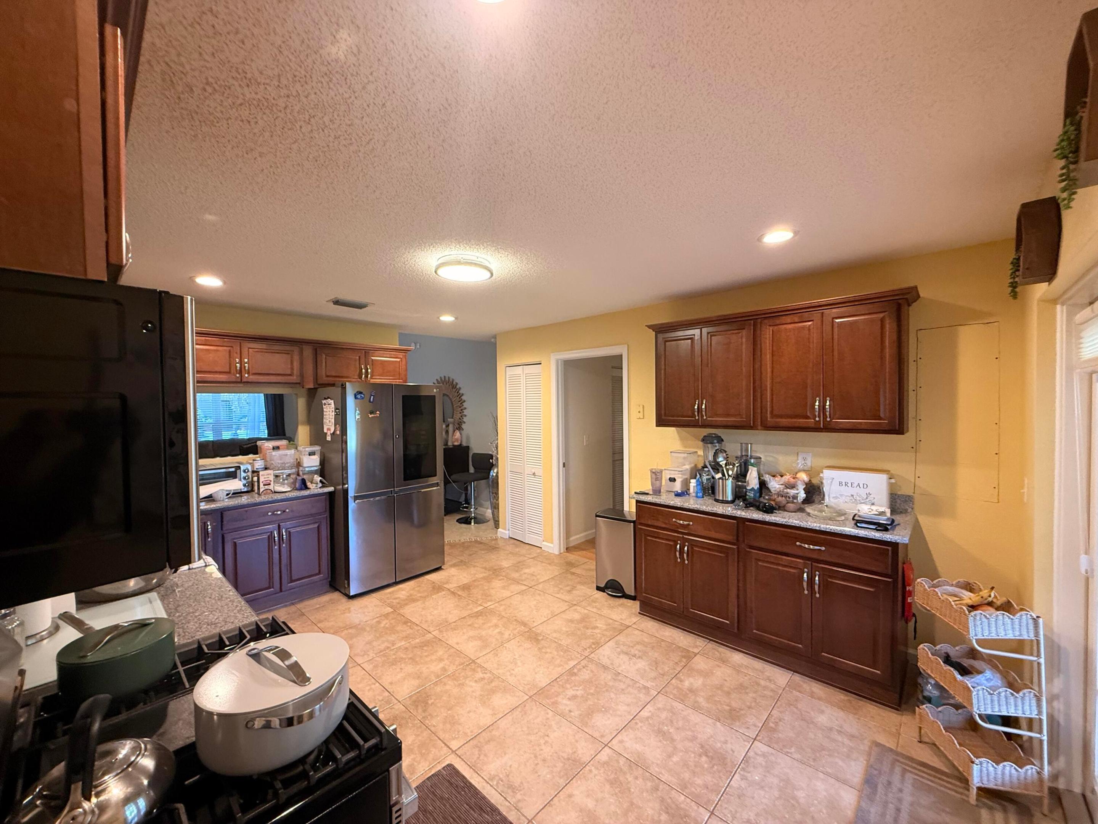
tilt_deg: -0.6
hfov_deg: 102.1
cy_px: 412
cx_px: 549
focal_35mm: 14
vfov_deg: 85.7
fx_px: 444
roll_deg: +0.7
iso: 250
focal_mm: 2.22
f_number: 2.2
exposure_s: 1/60
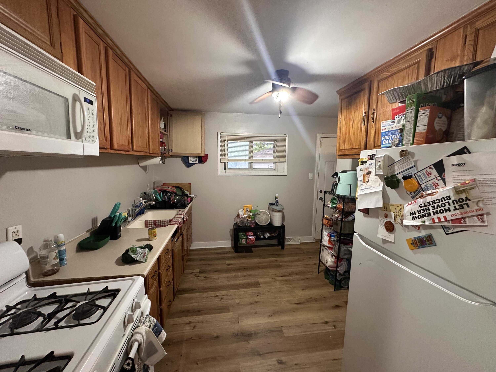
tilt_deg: -7.6
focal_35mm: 14
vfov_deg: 85.7
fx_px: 201
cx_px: 248
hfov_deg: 102.1
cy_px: 186
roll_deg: -0.8
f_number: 2.2
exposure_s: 1/60
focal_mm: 2.22
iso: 400
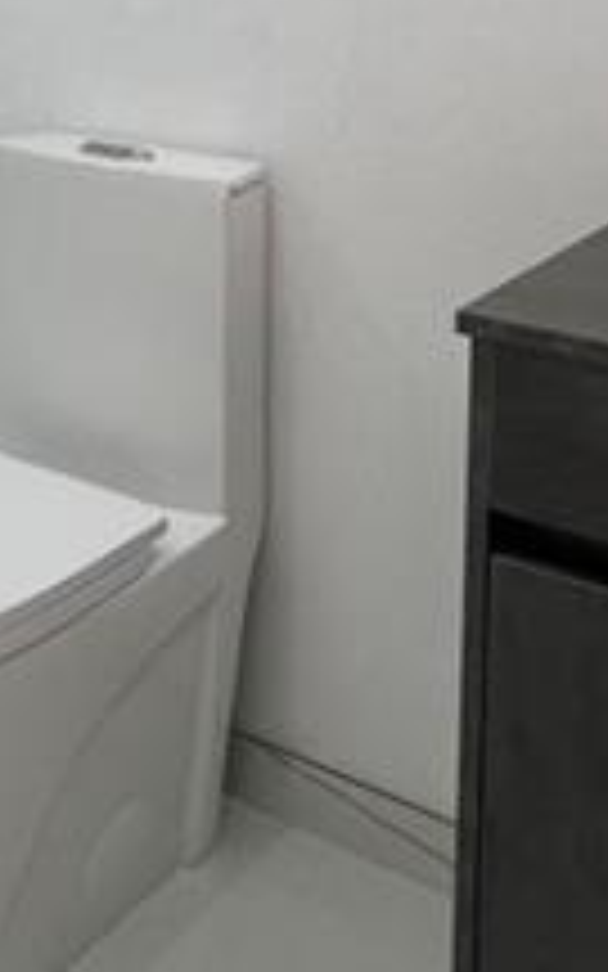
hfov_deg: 26.2
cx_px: 212
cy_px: -72
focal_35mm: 49
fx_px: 1299
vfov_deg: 35.6
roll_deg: -0.2
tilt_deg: -0.8
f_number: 1.8
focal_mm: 1.57
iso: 80
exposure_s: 1/99
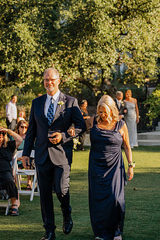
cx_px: 71
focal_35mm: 83
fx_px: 553
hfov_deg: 16.5
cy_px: 137
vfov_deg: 24.5
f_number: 2.8
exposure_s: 1/1250
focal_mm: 57
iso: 200
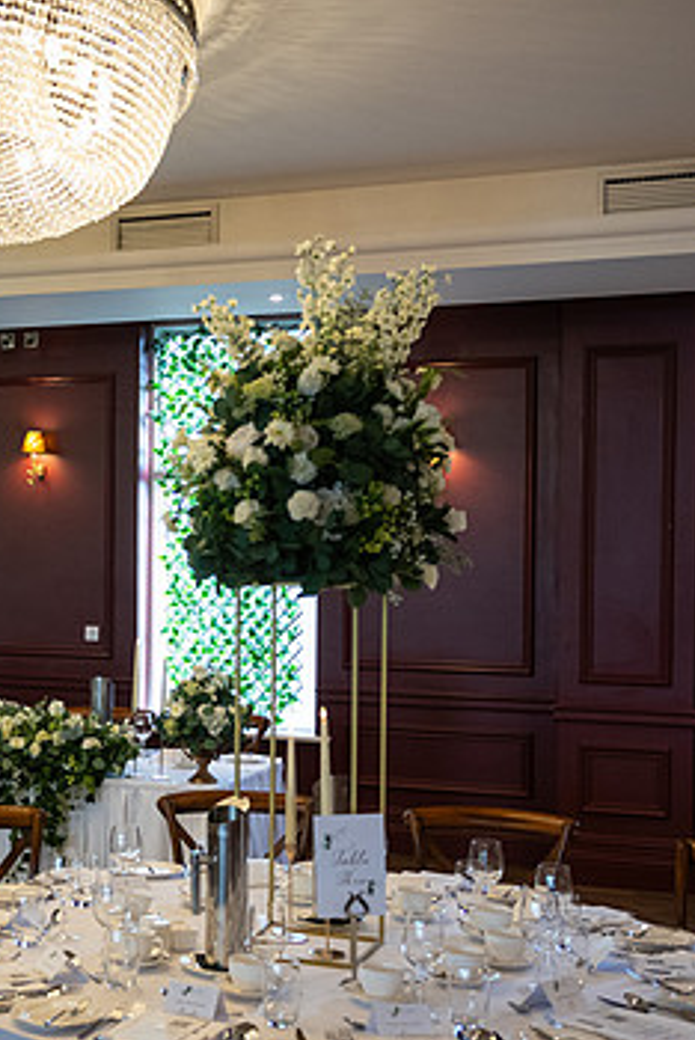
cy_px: 569
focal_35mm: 53
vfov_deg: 37.5
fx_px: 1532
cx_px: 9
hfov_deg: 24.5
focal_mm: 32
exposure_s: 1/160
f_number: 3.5
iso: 800
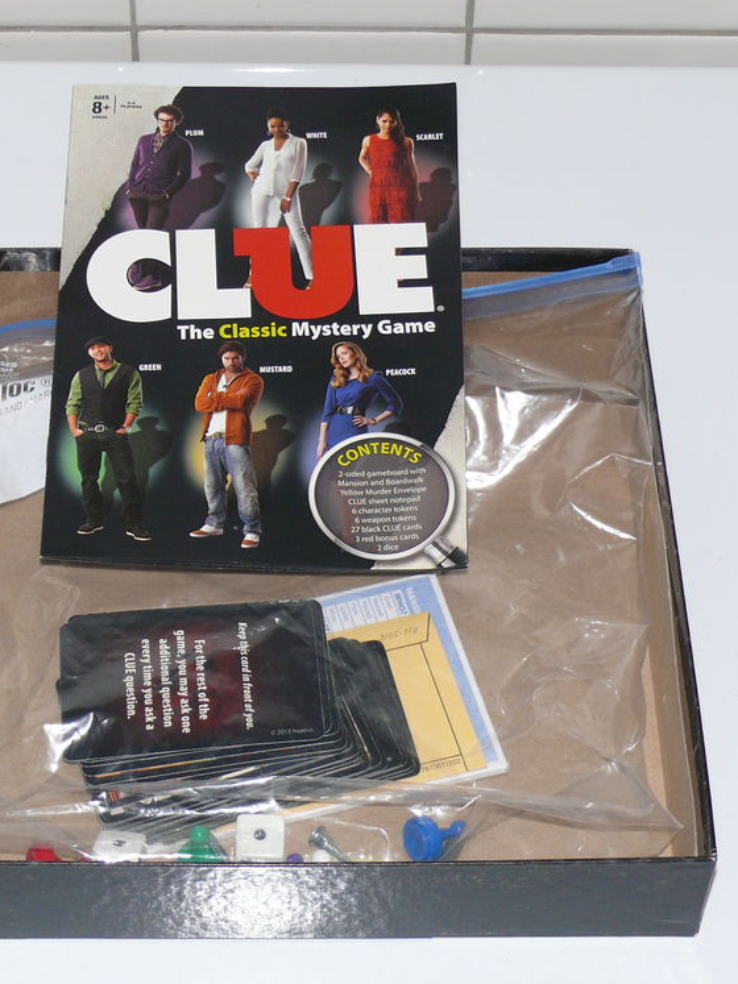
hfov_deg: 16.2
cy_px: 493
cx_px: 286
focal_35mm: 91
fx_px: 2588
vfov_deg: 21.5
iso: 100
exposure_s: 1/30
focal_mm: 11.7
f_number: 3.2
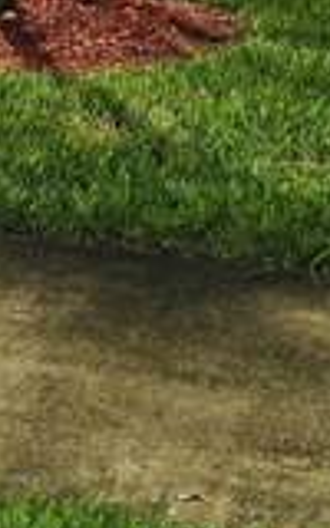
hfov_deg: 10.6
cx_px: 46
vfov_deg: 15.1
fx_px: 1770
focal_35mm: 123
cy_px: -376
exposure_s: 1/1166
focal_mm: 4.15
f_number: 2.2
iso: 25
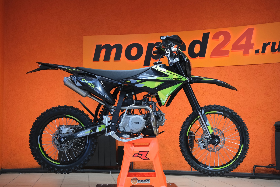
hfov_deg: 36.9
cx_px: 140
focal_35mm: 54
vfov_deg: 25.1
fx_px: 420
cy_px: 94
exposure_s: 1/100
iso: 1600
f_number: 4
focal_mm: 35.8
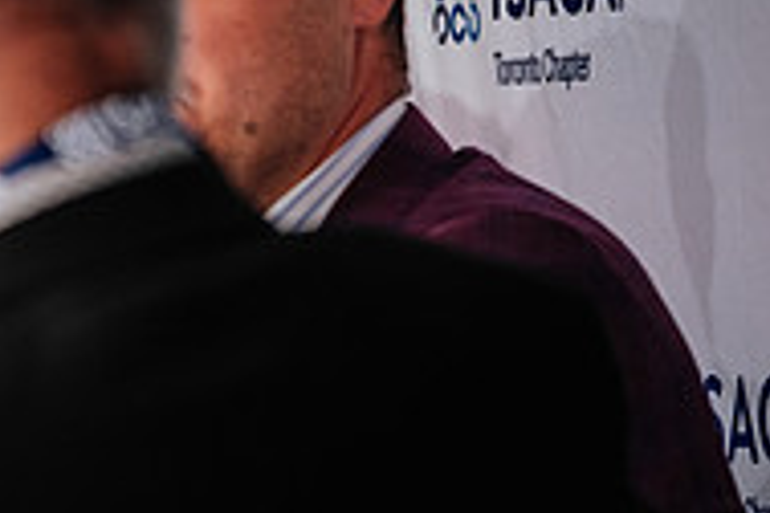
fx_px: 13773
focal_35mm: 644
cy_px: 421
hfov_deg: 3.2
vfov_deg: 2.1
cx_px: -224
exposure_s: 1/80
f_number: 2.8
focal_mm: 140
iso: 800
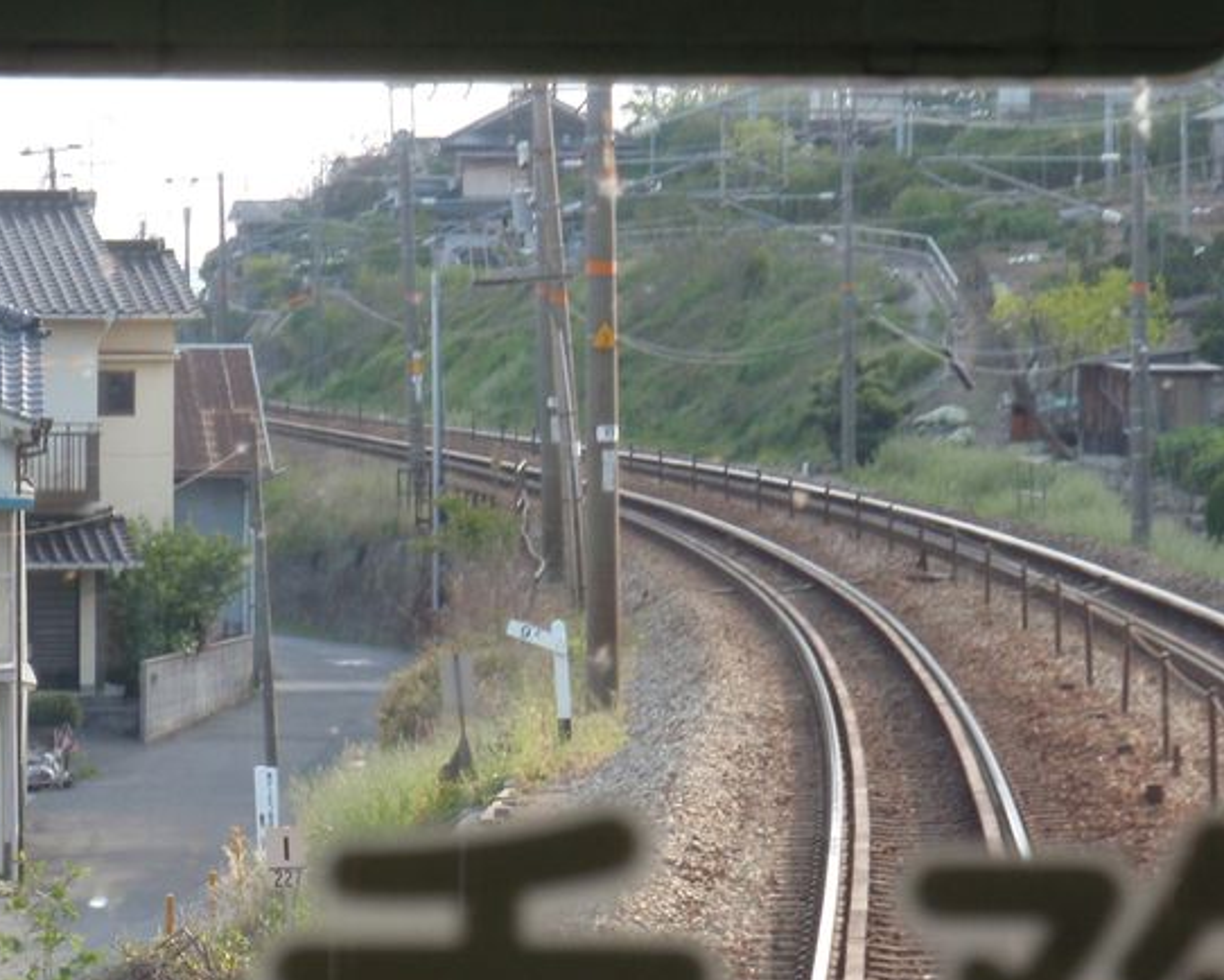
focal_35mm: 188
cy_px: 427
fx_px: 6813
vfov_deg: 8.2
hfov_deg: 10.3
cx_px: 470
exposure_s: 1/100
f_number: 5.1
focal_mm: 18.2
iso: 100
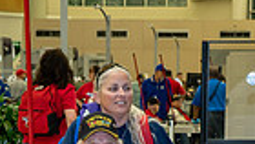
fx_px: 1029
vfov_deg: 7.8
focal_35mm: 152
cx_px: 115
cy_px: 252
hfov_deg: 14.1
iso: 1000
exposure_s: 1/100
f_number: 5
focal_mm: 35
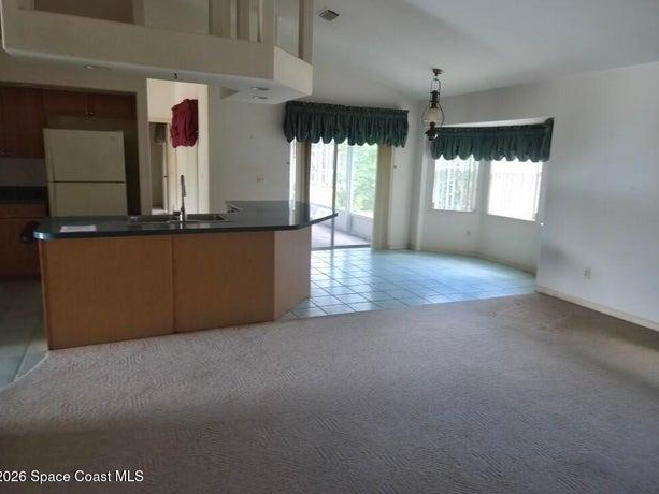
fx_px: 457
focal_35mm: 24
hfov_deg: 71.6
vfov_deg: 56.8
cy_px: 242
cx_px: 325
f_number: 1.8
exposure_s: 1/60
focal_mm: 5.4
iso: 200
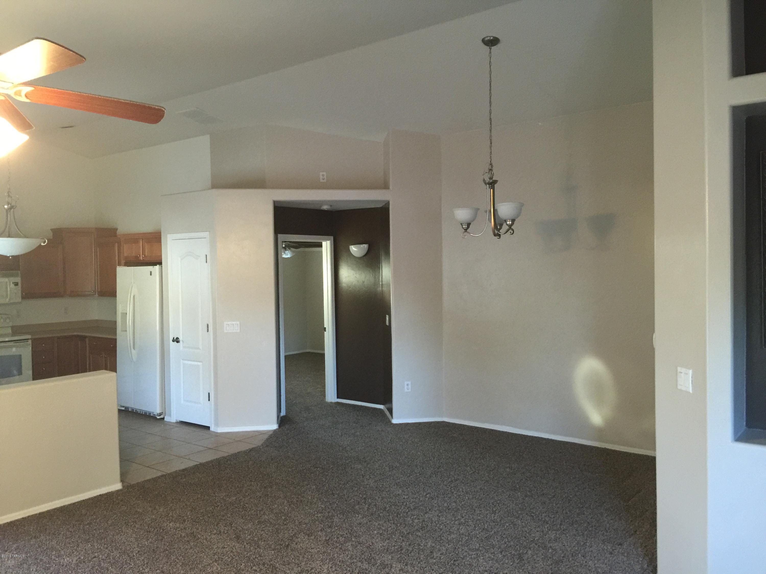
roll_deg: -0.7
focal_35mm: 29
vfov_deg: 48.2
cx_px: 383
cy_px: 287
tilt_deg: -4.8
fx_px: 642
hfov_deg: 61.7
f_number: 2.2
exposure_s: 1/15
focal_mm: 4.15
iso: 125
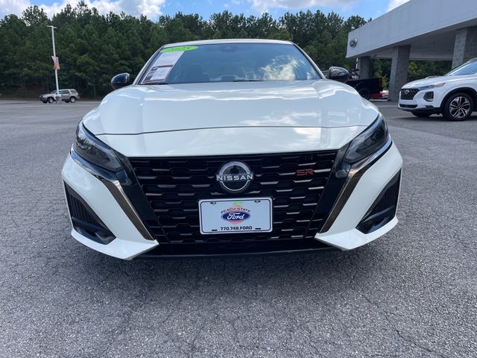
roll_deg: +0.1
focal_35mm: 26
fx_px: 358
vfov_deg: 53.1
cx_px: 238
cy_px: 179
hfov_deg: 67.3
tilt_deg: -13.4
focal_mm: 4.2
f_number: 1.6
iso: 32
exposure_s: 1/2451
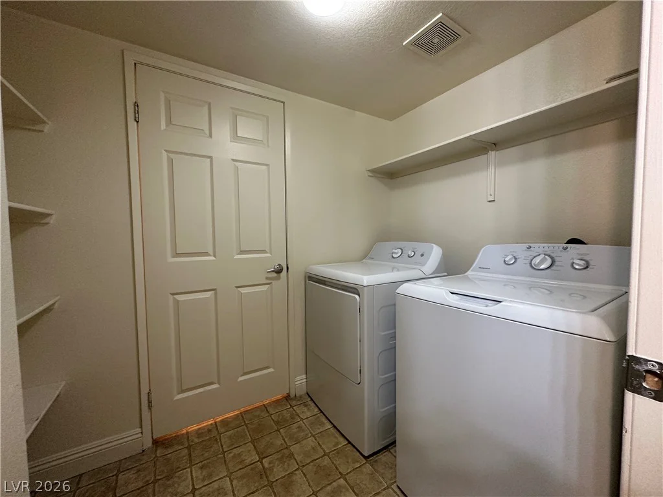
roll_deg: -0.5
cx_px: 332
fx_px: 268
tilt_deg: -3.9
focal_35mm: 14
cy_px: 248
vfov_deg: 85.7
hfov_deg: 102.1
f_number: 2.2
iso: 250
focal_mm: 2.22
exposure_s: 1/120
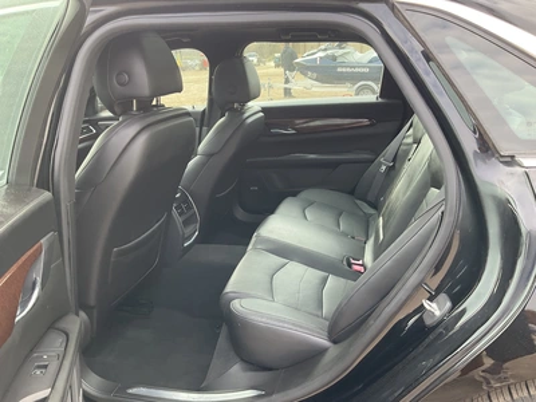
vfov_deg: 48.2
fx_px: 449
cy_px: 201
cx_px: 268
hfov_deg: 61.7
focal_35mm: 29
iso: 32
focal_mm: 3
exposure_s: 1/129
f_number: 1.8
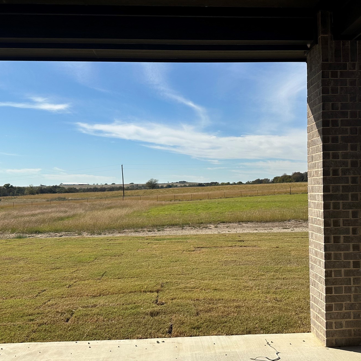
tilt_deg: +0.2
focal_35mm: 33
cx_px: 191
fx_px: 389
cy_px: 191
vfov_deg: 49.7
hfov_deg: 49.7
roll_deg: +0.1
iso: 80
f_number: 1.78
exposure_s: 1/6623
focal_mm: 6.86
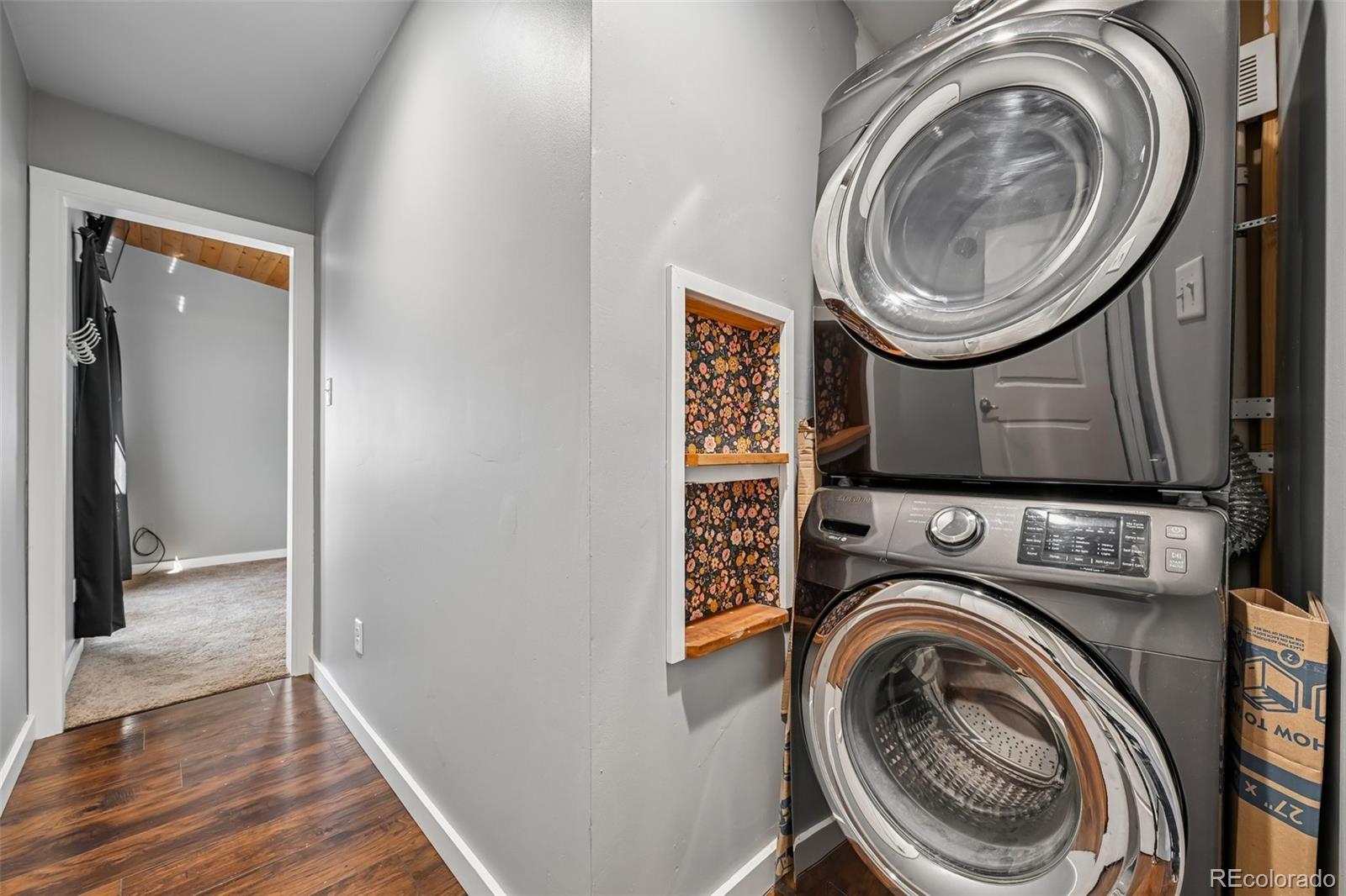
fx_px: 523
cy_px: 448
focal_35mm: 14
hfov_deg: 104.3
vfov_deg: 81.2
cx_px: 673
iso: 400
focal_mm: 14
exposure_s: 1/6
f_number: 10
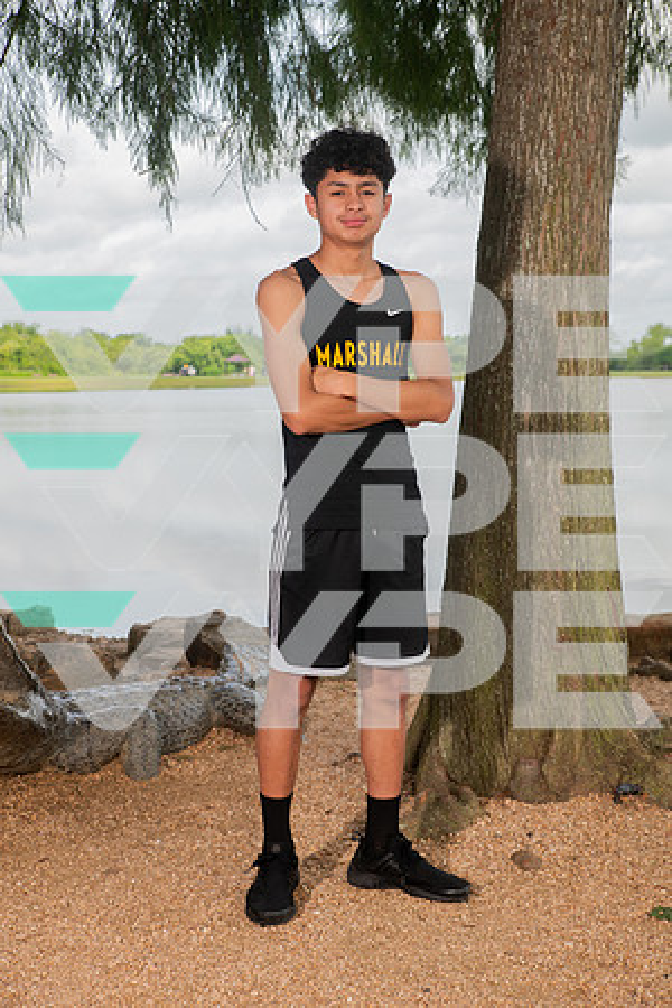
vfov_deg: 36.2
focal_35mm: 55
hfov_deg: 24.6
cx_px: 336
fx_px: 1540
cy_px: 504
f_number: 7.1
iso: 320
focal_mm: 55
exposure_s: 1/320
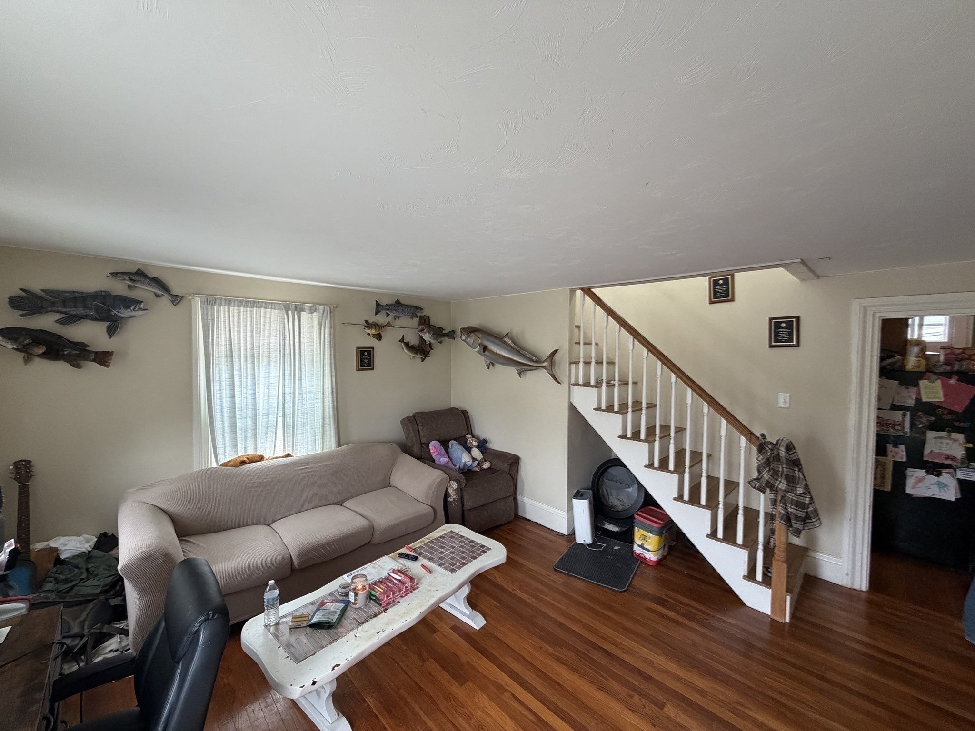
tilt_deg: -2.1
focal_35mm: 14
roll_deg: -0.2
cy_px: 366
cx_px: 488
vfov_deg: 85.7
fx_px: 394
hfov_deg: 102.1
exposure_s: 1/94
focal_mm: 2.22
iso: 320
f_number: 2.2
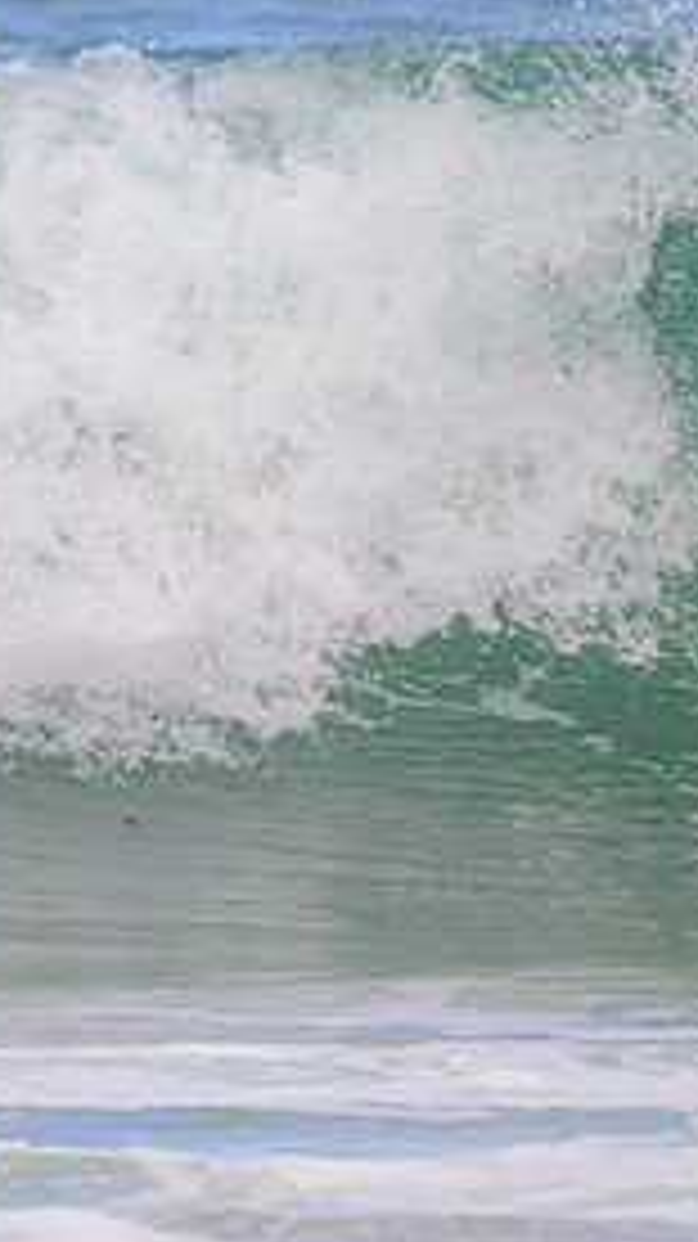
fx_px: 38412
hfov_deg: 1.0
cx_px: -558
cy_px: 398
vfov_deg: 1.9
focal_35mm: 1166
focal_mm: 530
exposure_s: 1/1250
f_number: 11
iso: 1800
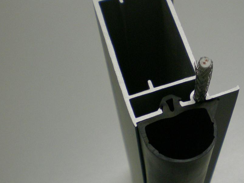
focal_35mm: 68
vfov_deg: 21.6
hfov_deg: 28.1
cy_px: 89
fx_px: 479
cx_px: 185
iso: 200
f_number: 3.1
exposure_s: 1/52.6
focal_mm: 6.3
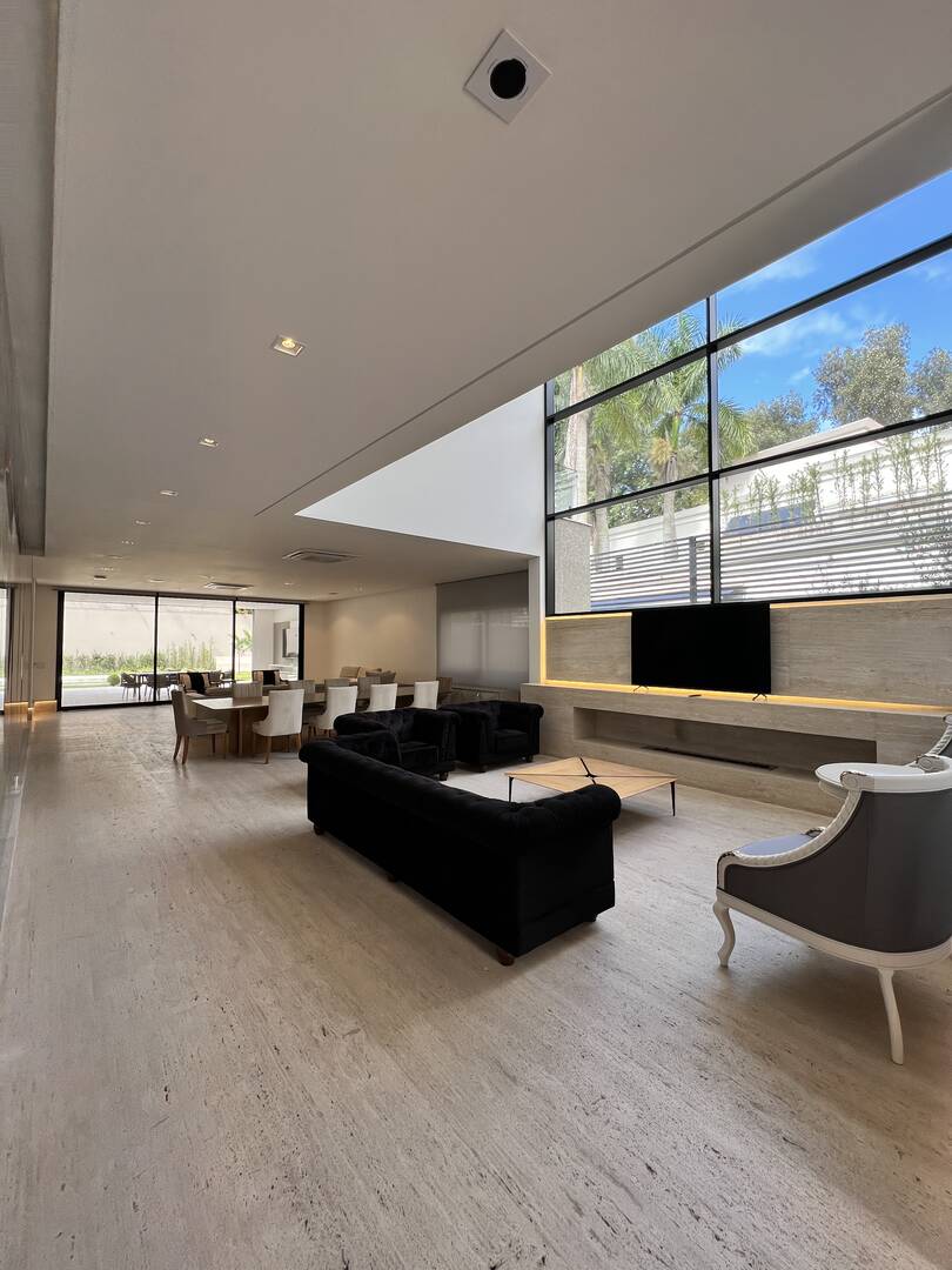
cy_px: 635
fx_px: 477
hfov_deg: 89.9
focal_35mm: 13
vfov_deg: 106.2
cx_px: 476
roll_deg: -0.1
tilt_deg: +0.8
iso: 32
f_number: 1.8
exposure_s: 1/134
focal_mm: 1.57
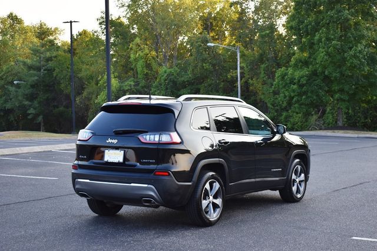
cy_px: 126
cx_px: 188
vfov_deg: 20.2
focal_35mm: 68
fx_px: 707
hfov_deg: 29.9
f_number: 5.3
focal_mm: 45
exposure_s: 1/250
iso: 400
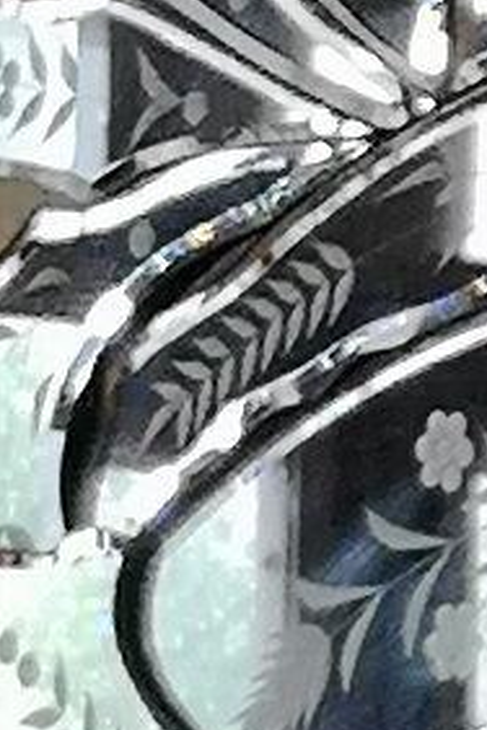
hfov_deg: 2.9
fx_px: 9496
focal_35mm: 468
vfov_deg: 4.4
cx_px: 707
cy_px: -186
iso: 64
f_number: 1.8
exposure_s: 1/90
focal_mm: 3.95
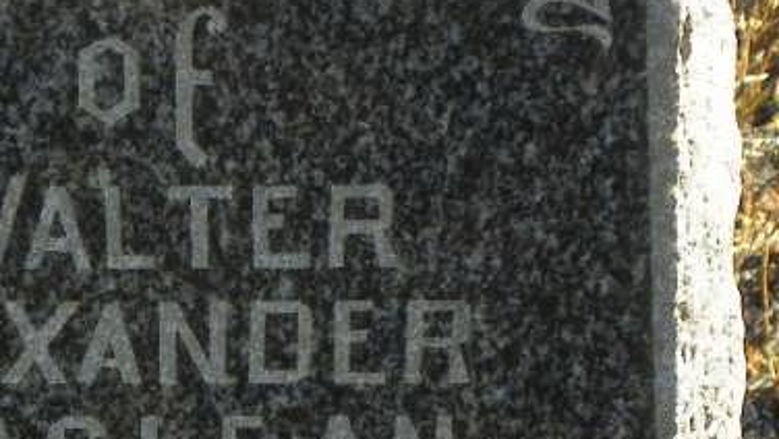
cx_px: 166
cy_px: 325
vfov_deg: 4.4
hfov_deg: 7.7
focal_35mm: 278
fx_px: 5746
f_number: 4
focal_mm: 14.2
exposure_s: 1/125
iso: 64
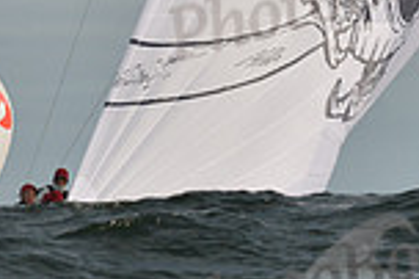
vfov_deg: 1.7
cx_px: 28
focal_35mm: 802
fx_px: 9324
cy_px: -115
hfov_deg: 2.6
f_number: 8
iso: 320
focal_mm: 210
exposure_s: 1/1600
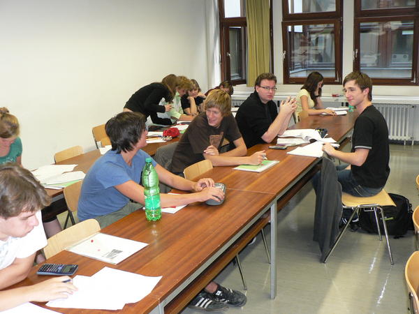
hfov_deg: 51.4
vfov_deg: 39.7
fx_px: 436
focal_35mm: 36
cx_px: 210
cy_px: 157
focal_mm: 6
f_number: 2.8
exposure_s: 1/60
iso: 300
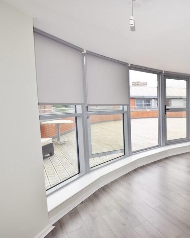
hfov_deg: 52.2
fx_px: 155
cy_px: 119
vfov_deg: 75.0
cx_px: 184
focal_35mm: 22
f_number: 5.6
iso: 100
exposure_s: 1/125
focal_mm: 10
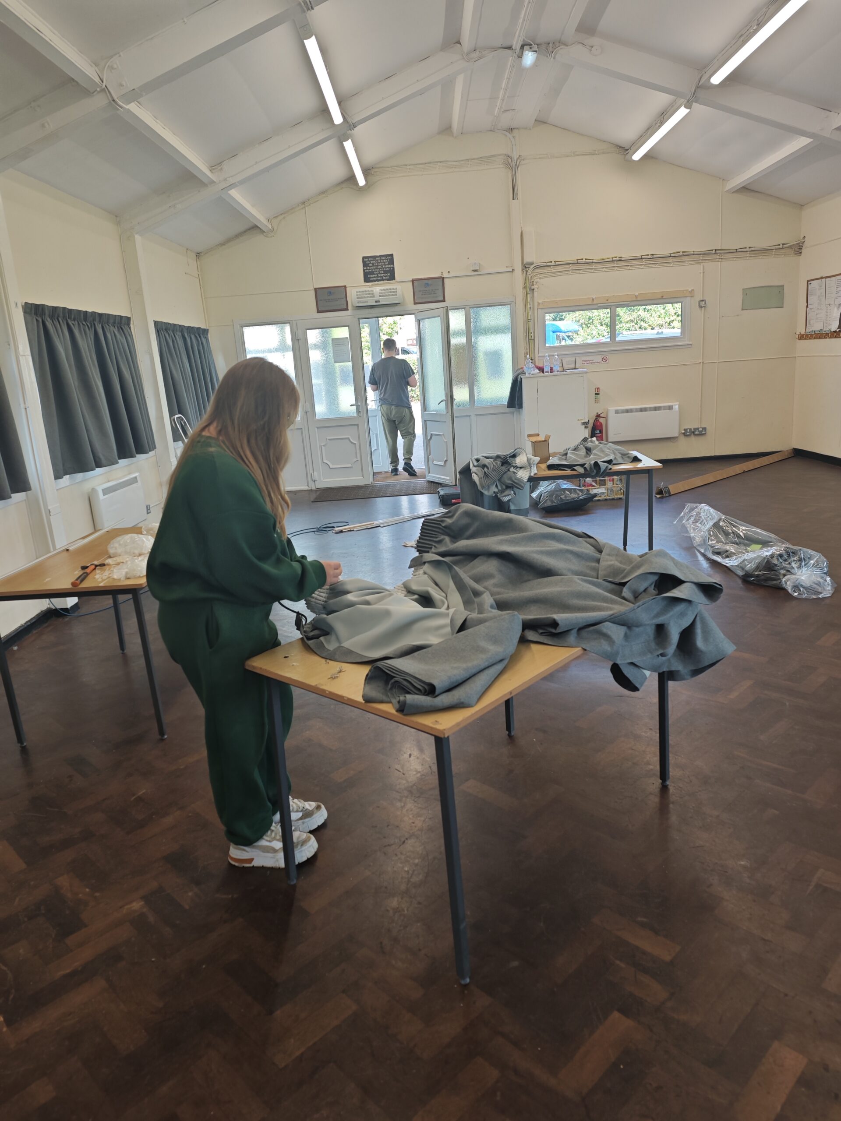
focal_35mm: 23
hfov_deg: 58.9
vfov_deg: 73.9
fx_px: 745
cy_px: 560
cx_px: 420
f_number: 1.6
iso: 50
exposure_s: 1/132
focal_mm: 6.55
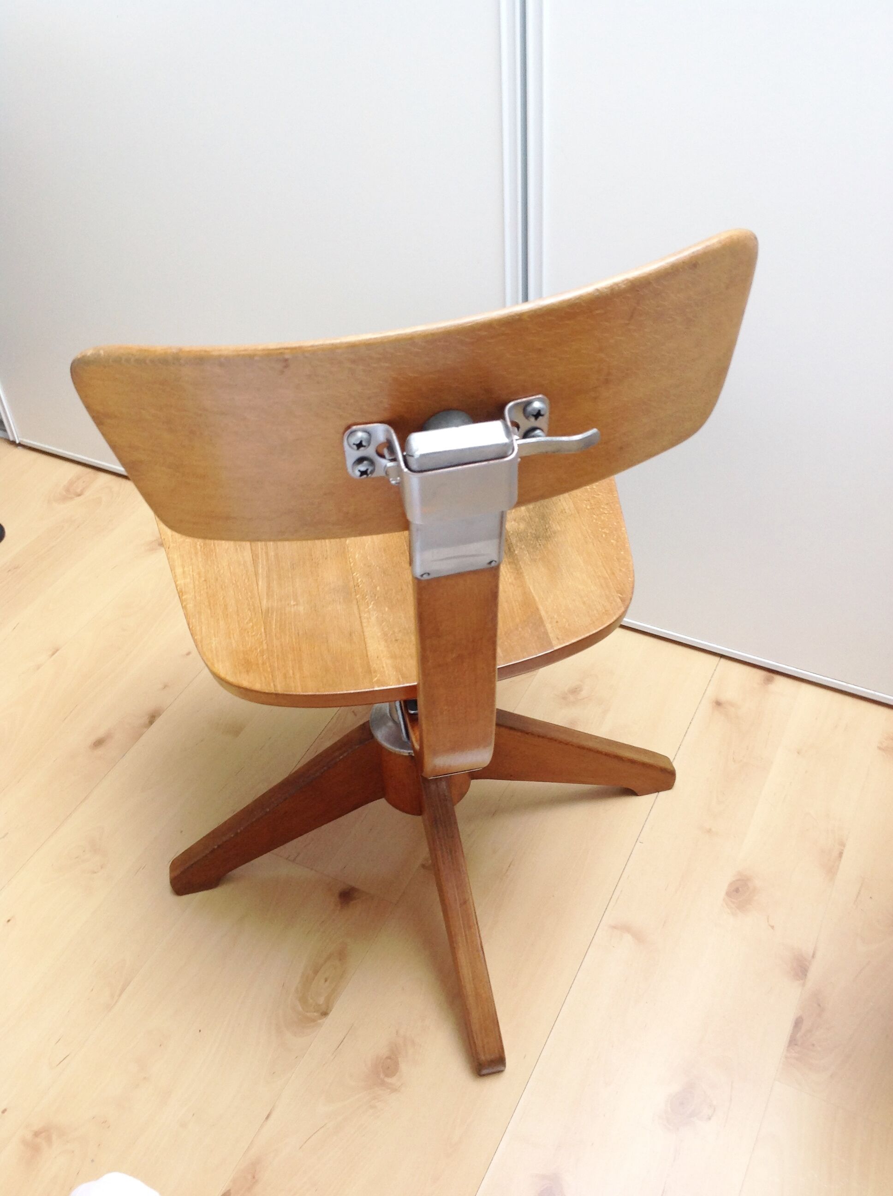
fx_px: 1207
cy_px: 598
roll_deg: +5.8
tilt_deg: -41.1
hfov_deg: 40.6
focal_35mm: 35
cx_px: 446
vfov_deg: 52.7
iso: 50
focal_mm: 4.28
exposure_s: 1/15
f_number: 2.4
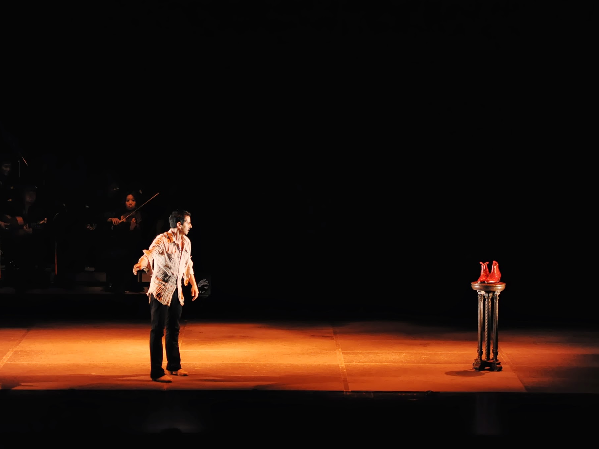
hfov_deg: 15.1
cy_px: 225
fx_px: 2267
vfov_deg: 11.3
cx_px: 307
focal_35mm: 131
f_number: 2.8
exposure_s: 1/160
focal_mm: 120
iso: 3200
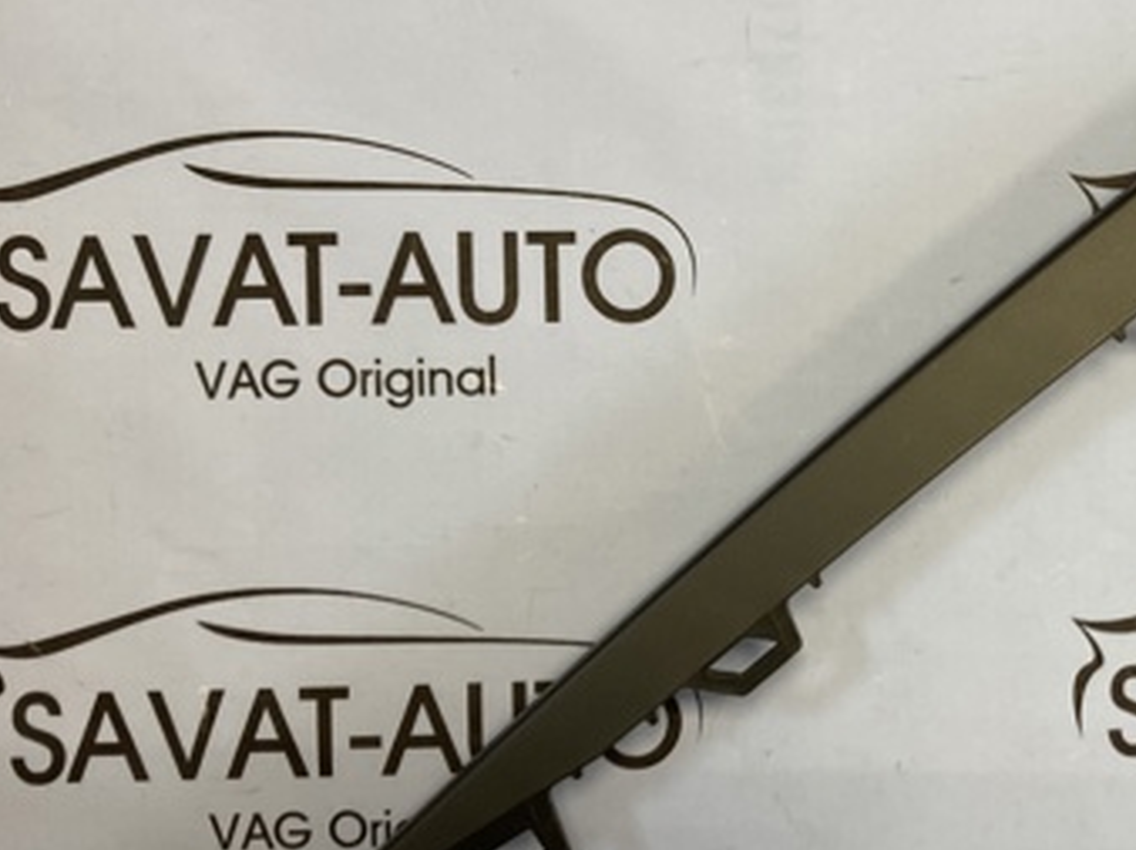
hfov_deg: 35.5
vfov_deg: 27.5
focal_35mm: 53
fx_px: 1738
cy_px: 455
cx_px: 834
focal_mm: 3.99
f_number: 1.8
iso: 80
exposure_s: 1/76
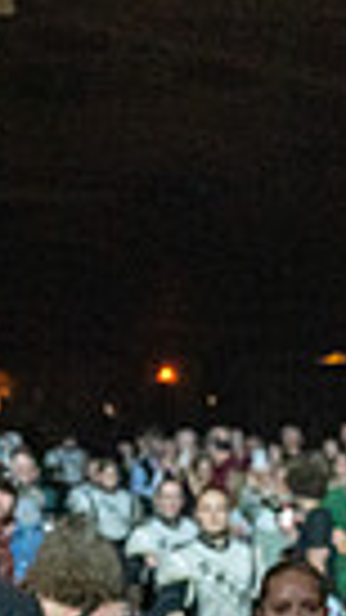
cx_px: 288
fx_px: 1404
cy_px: 751
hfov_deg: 14.0
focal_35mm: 86
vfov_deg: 22.6
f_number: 2.8
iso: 12800
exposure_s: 1/500
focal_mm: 25
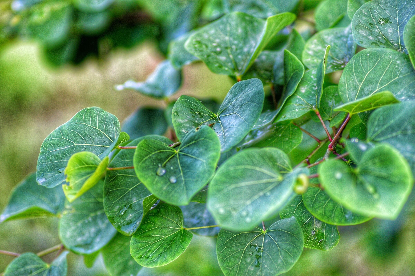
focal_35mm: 189
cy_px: 138
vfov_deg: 7.3
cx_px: 208
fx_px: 2173
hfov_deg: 10.9
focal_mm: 125
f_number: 4.5
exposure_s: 1/320
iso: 400
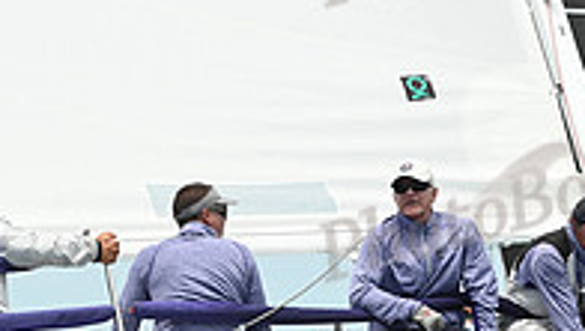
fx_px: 3605
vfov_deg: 5.2
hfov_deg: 9.3
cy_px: 401
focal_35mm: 232
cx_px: 167
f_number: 8
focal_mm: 75
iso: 320
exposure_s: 1/1000
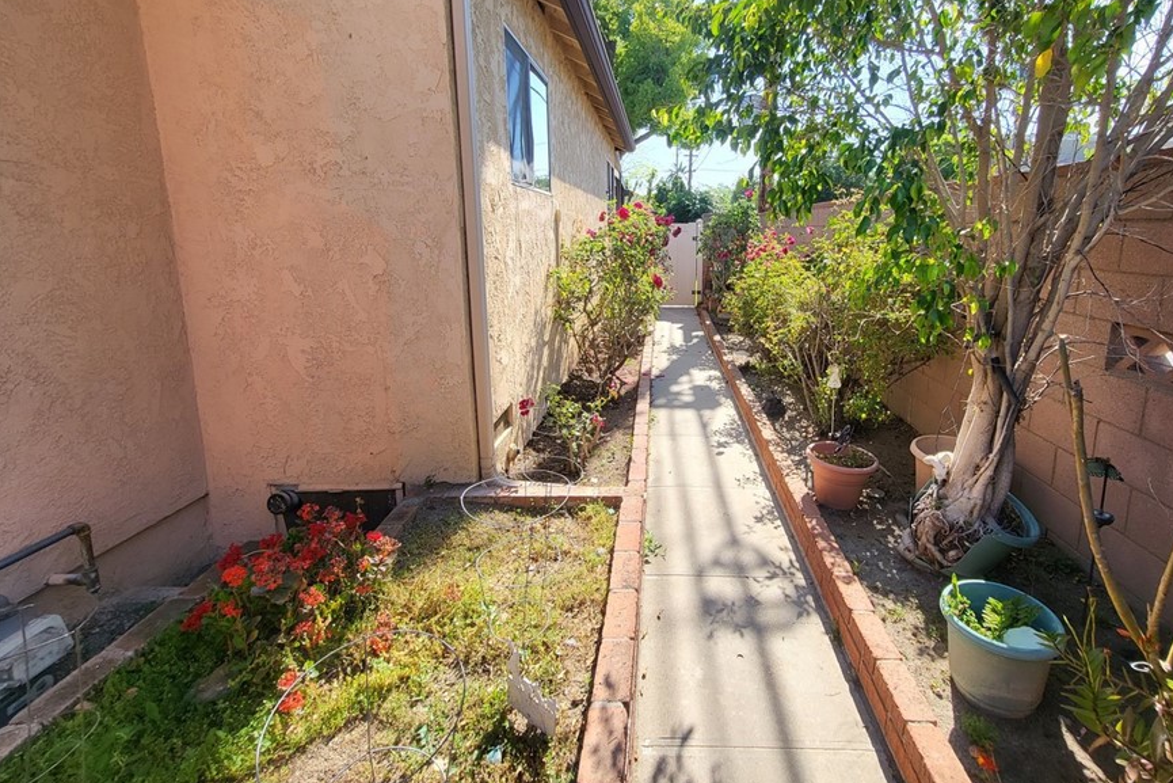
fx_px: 521
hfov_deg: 95.7
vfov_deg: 73.0
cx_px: 690
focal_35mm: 16
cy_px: 313
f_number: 2.2
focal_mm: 1.74
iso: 32
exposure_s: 1/362
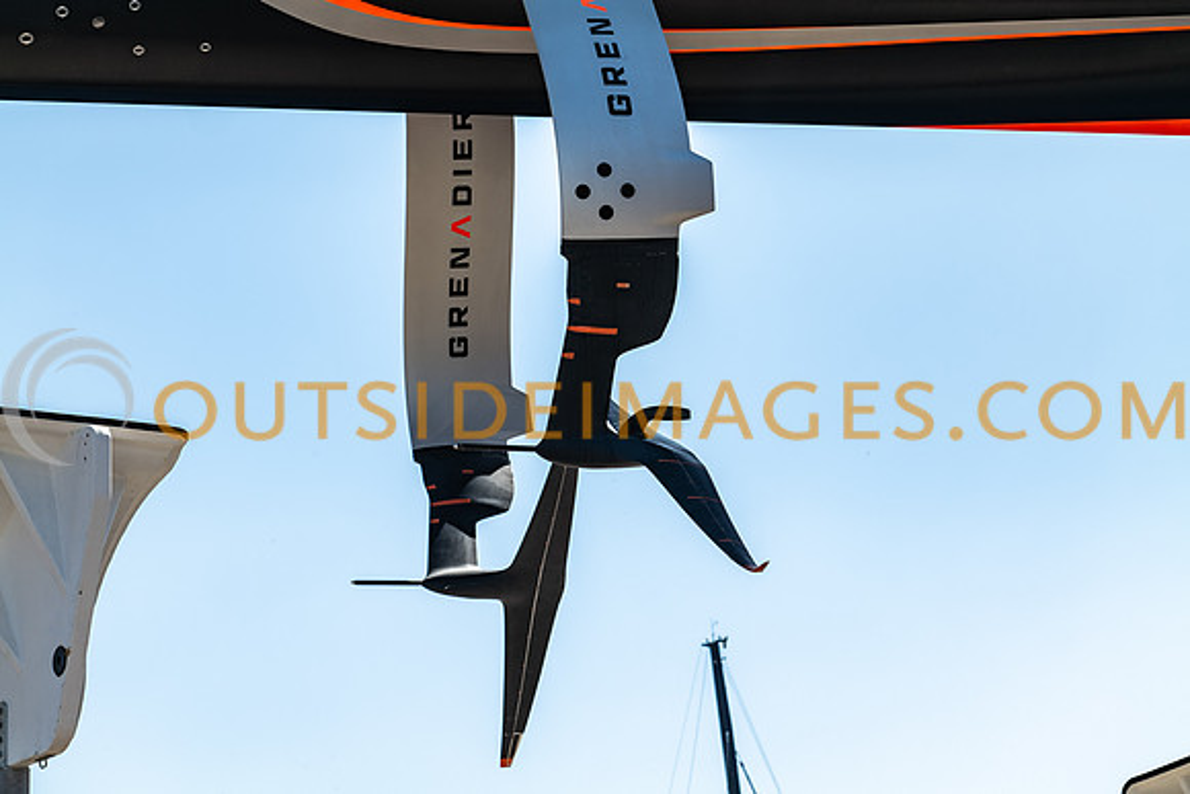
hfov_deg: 20.2
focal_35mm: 101
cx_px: 595
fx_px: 3339
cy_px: 397
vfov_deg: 13.6
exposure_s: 1/1600
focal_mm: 101
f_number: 3.5
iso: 100
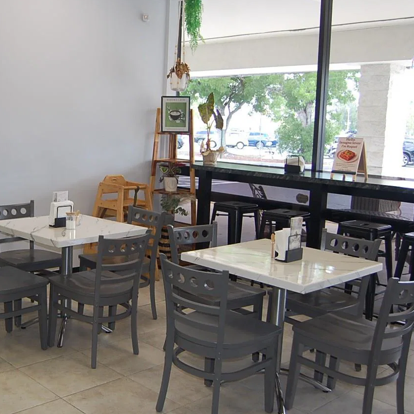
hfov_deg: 39.9
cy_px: 188
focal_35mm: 41
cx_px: 108
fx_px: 555
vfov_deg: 40.9
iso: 400
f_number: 3.5
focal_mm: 18
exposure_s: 1/100
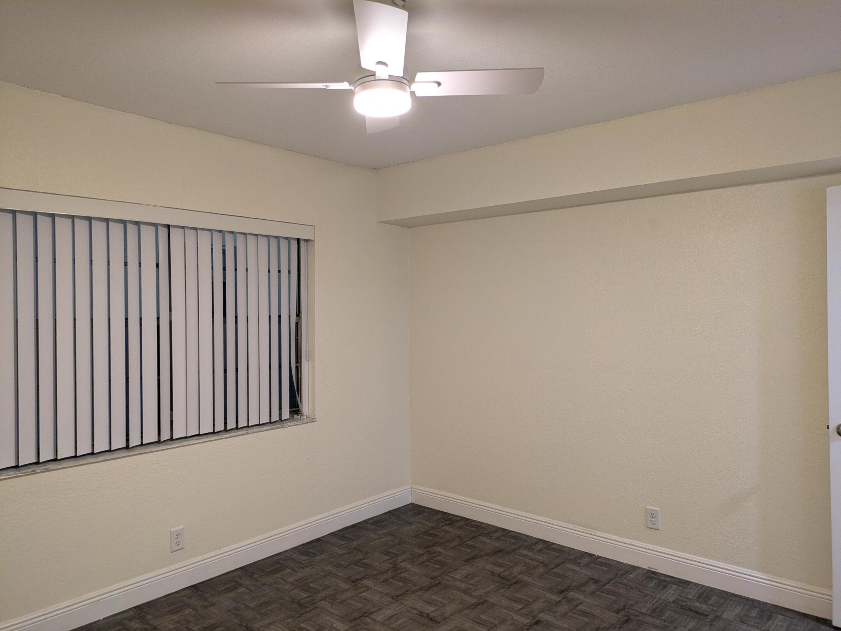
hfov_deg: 69.4
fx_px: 608
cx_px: 420
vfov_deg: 54.9
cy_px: 316
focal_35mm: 25
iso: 158
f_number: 1.89
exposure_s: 1/60
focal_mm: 5.43
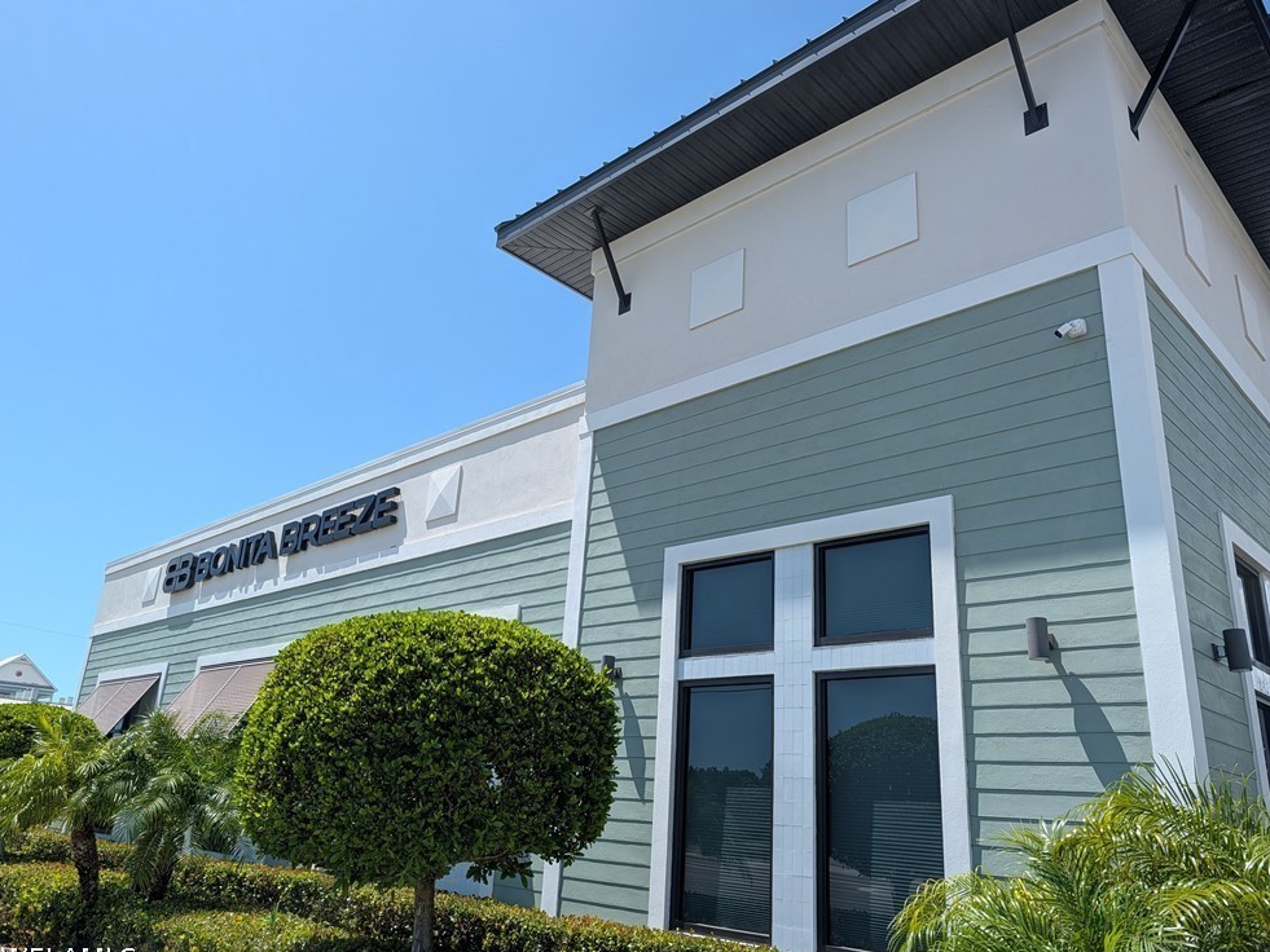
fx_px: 917
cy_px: 484
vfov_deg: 54.9
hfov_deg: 69.4
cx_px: 636
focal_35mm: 25
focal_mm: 6.9
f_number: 1.68
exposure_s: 1/939
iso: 22
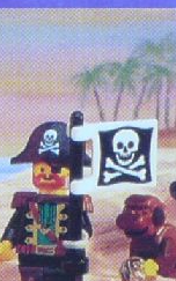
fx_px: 2309
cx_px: -283
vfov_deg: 7.0
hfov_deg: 4.3
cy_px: 214
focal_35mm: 301
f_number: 2.8
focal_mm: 5.8
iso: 100
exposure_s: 1/20
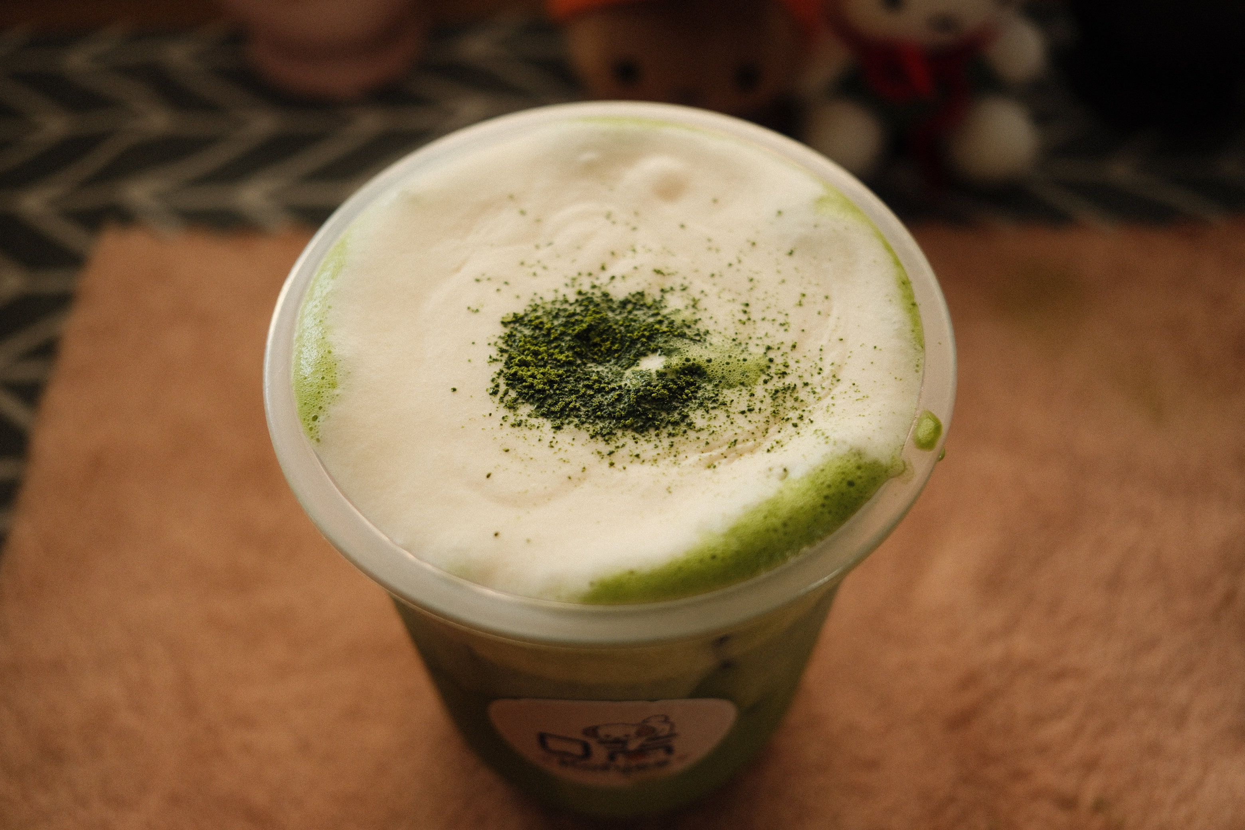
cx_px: 622
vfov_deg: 37.9
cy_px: 415
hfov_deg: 54.4
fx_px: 1210
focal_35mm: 35
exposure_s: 1/220
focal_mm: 23
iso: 640
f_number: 2.8
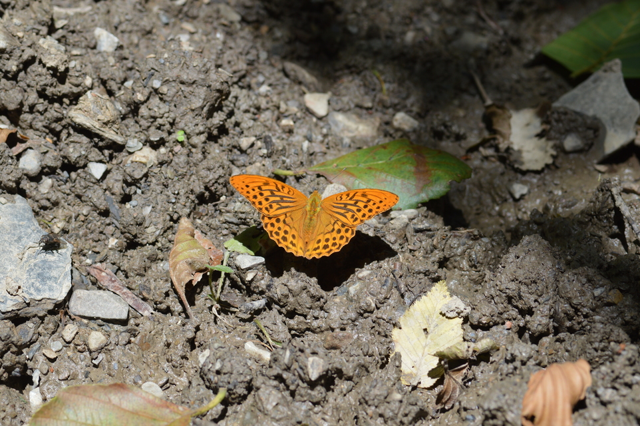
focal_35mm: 158
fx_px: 2798
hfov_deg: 13.0
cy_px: 213
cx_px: 320
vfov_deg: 8.7
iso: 125
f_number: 8
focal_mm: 105
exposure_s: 1/250
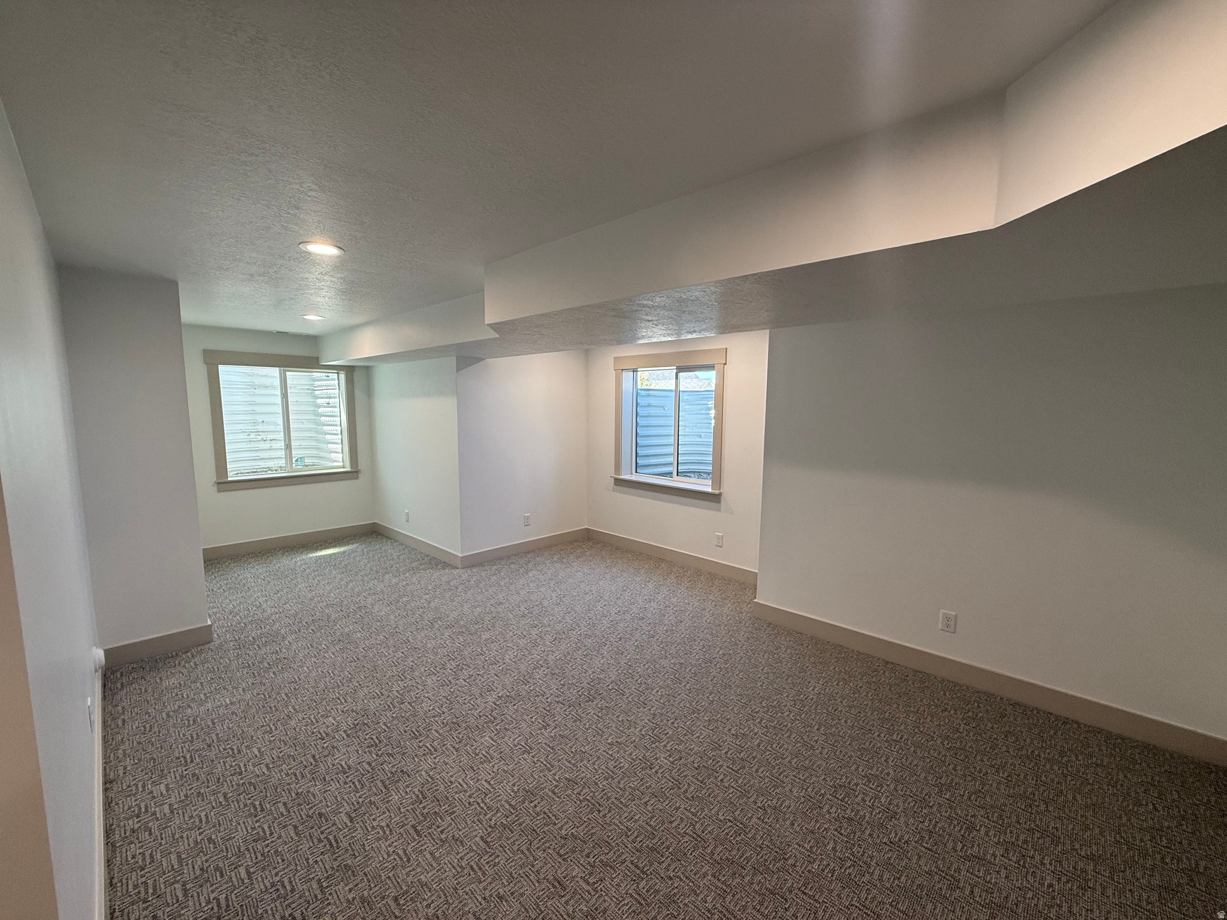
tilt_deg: -6.1
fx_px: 496
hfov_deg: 102.1
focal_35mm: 14
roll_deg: -0.4
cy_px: 460
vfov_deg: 85.7
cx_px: 614
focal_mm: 2.22
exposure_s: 1/120
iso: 100
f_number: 2.2
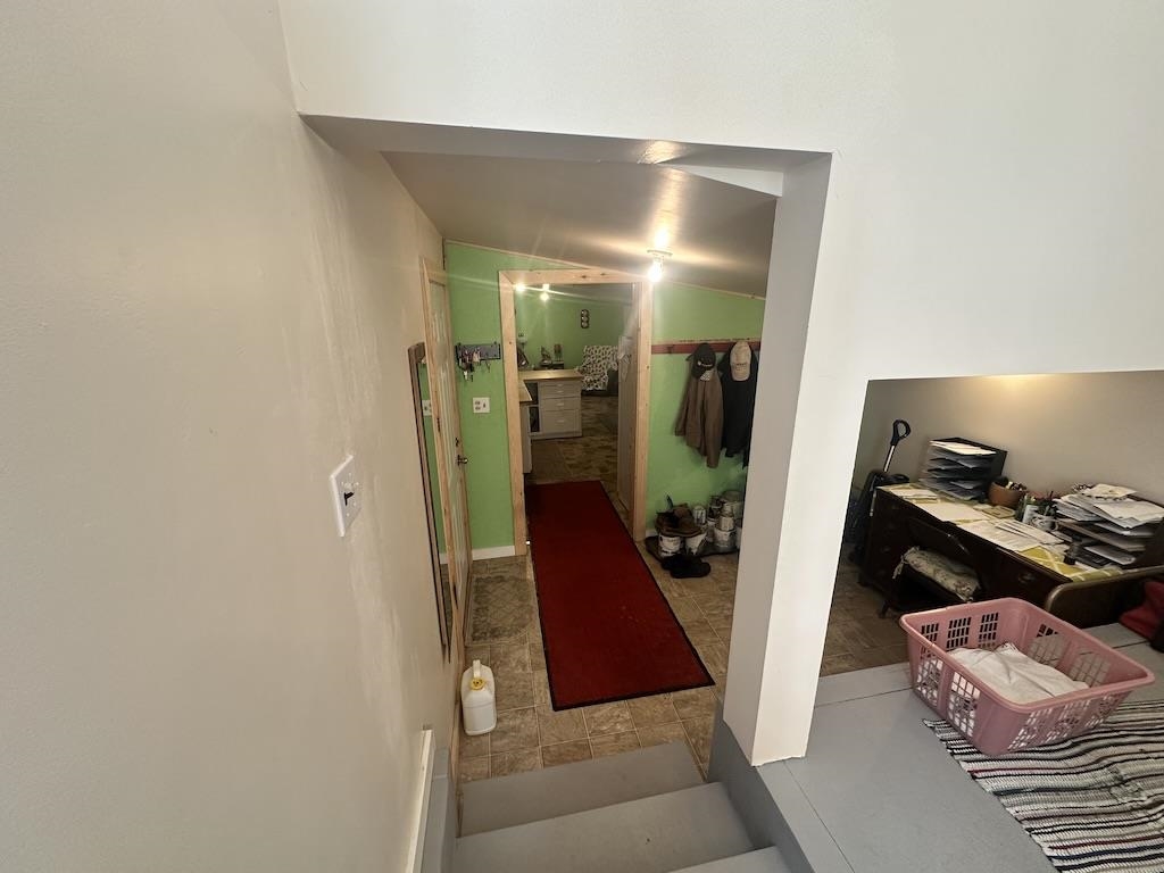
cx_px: 582
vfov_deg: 85.7
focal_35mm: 14
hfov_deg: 102.1
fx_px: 471
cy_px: 436
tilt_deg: -16.4
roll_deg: +0.9
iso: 200
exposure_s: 1/120
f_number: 2.2
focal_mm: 2.22
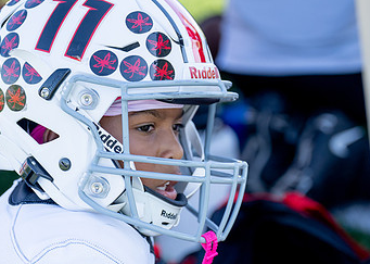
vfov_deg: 5.7
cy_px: 148
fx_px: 2635
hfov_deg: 8.0
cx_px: 170
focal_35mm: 251
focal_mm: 126
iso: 320
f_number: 2.8
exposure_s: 1/2000
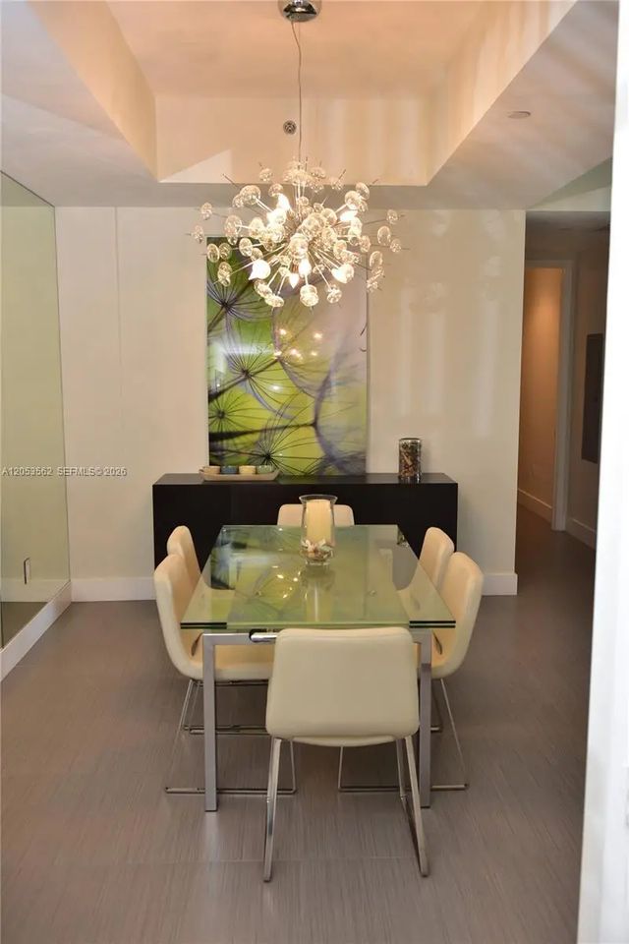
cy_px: 472
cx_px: 314
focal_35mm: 31
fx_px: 812
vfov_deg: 60.3
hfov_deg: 42.3
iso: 800
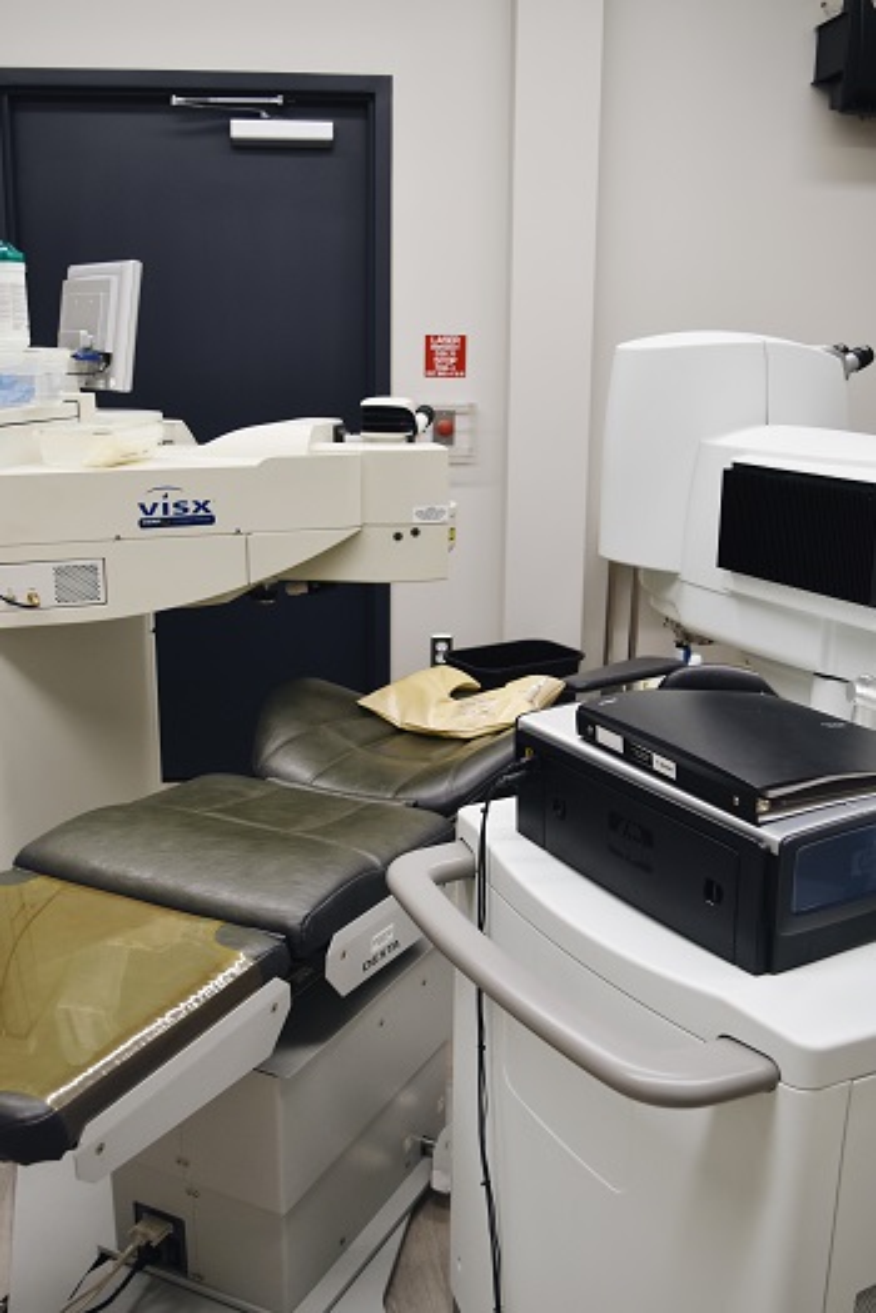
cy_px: 656
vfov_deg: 55.1
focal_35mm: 34
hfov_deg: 38.4
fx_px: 1259
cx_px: 438
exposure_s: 1/80
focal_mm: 23
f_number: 4.5
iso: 400
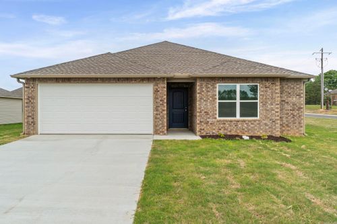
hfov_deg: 67.4
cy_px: 112
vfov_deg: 47.9
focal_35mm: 27
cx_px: 168
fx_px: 253
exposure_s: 1/125
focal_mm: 18
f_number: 9
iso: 250
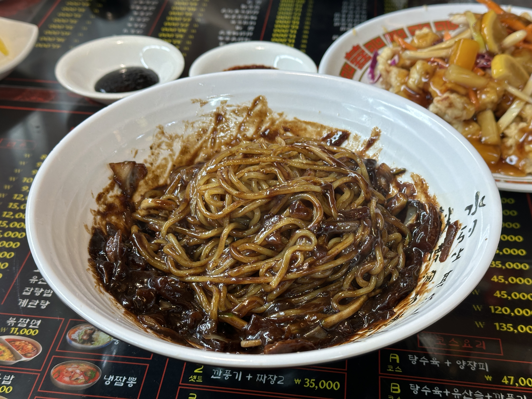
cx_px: 266
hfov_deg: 39.7
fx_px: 738
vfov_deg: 30.3
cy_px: 200
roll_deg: +0.9
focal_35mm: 48
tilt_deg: -38.6
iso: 50
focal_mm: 6.86
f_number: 1.78
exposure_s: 1/60
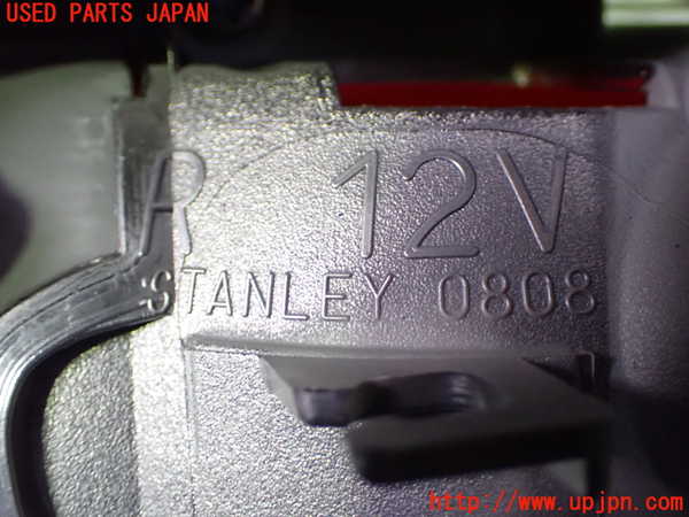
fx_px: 995
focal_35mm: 50
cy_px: 258
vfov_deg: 29.1
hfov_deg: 38.2
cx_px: 344
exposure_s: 1/50
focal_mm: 9.01
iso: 1250
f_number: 3.2
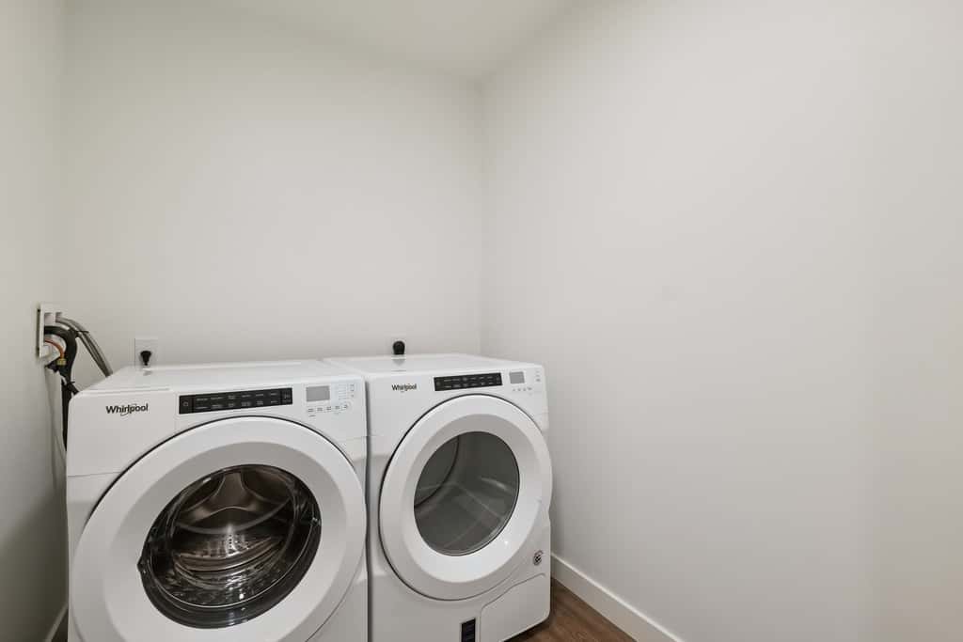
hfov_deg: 96.7
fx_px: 428
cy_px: 321
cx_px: 482
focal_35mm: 16
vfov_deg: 73.8
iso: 400
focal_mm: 16
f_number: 8
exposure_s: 1/13
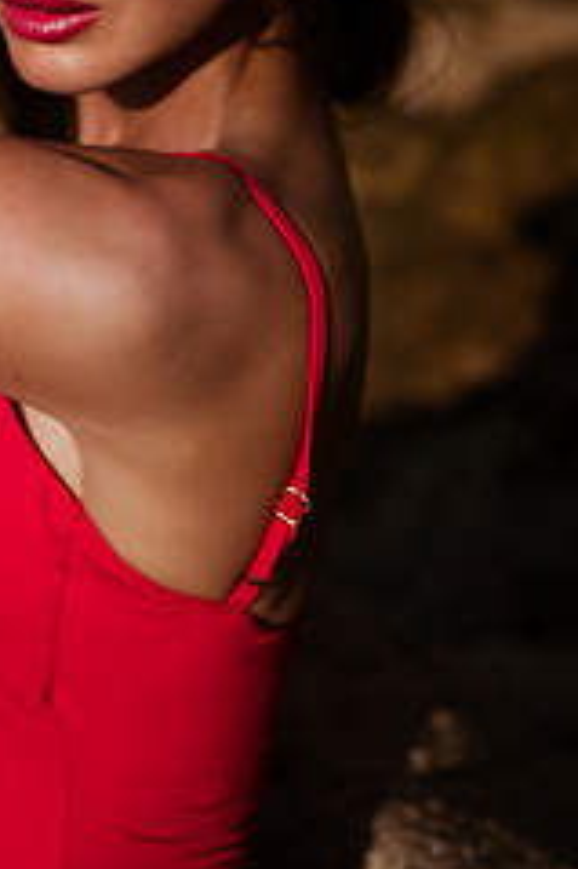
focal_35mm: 66
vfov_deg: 29.3
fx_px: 1592
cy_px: 95
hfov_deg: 20.1
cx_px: 47
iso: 50
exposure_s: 1/8000
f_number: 2
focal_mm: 35
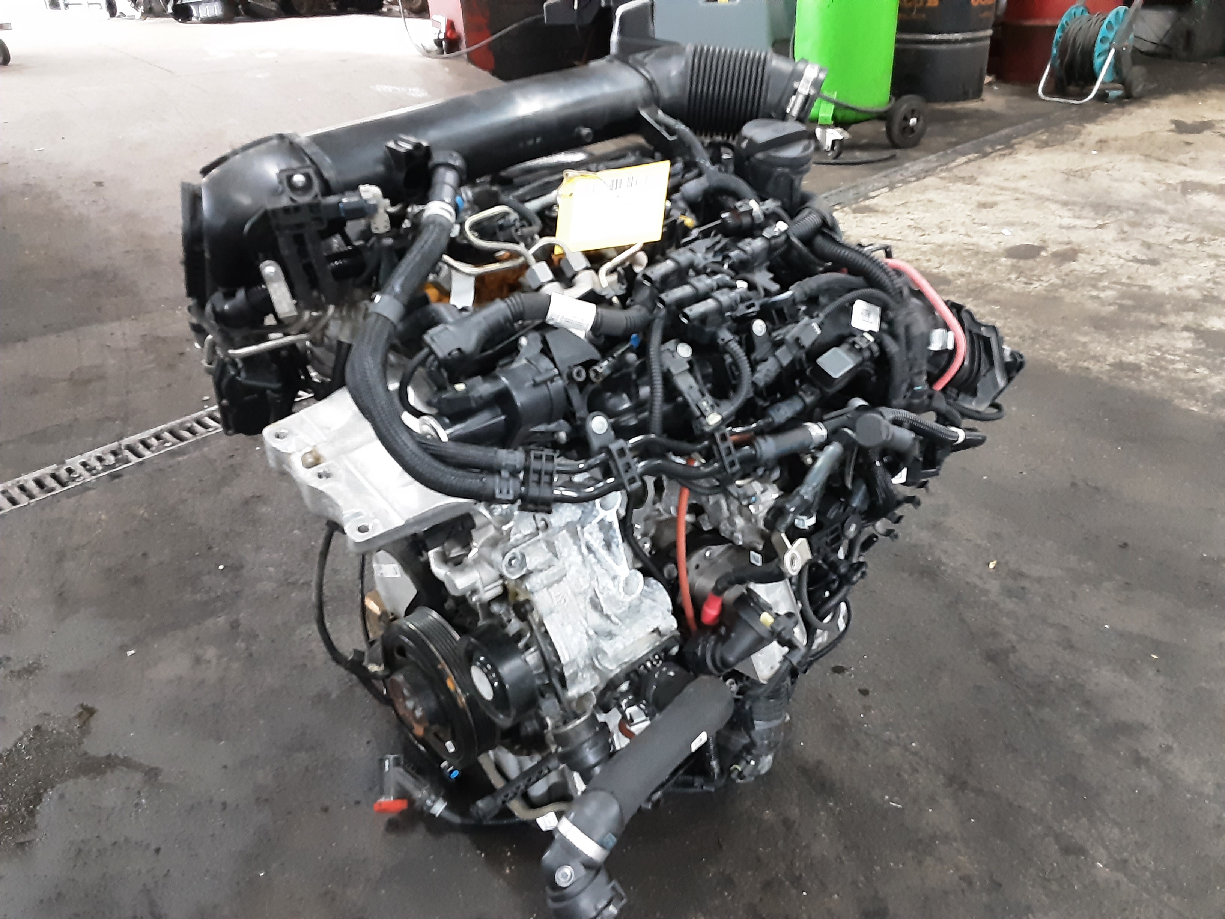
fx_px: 955
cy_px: 460
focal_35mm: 27
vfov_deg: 51.4
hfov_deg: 65.3
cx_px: 612
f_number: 1.9
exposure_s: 1/25
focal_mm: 2.91
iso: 400
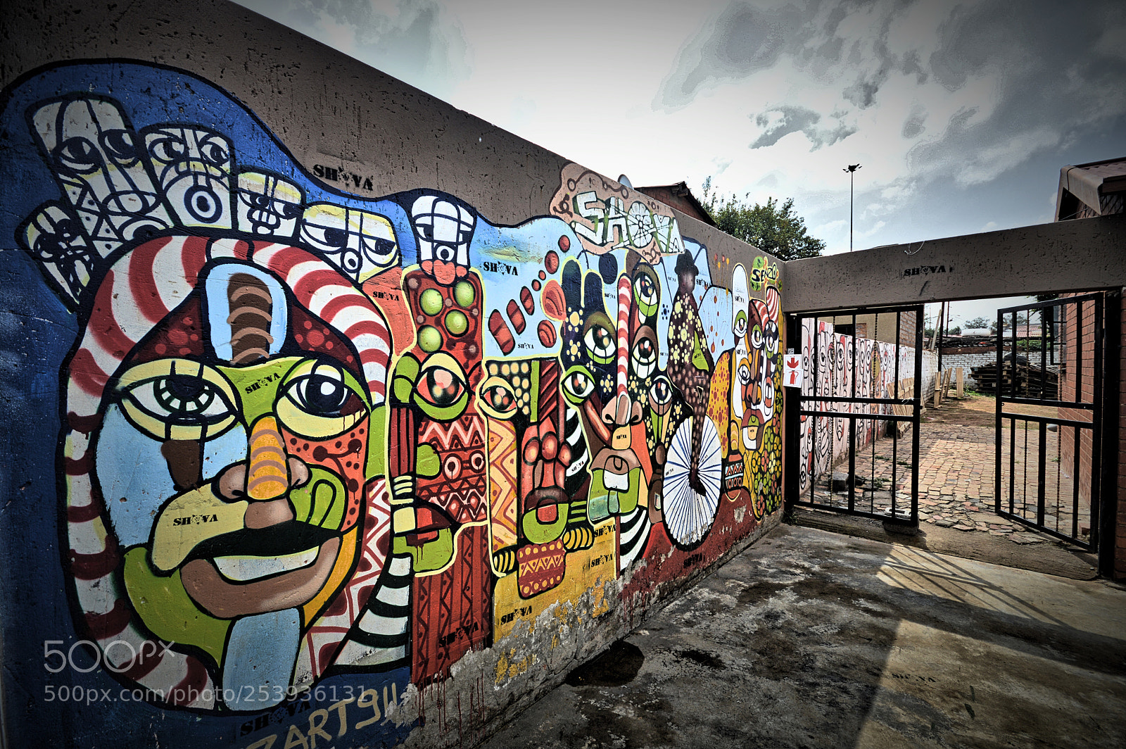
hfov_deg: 100.4
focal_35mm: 15
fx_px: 469
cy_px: 374
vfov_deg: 77.2
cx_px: 563
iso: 100
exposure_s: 1/250
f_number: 8
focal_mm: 10
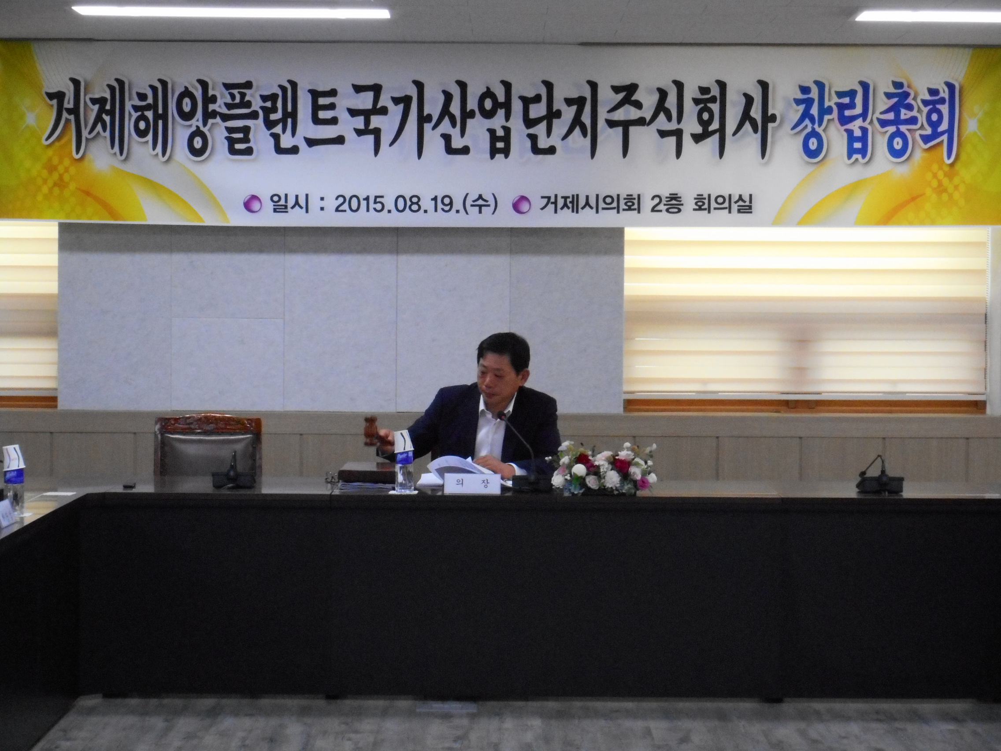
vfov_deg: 16.6
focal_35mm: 89
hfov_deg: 22.0
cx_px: 500
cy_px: 376
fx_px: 2574
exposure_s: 1/50
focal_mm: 15.9
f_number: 5.6
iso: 800
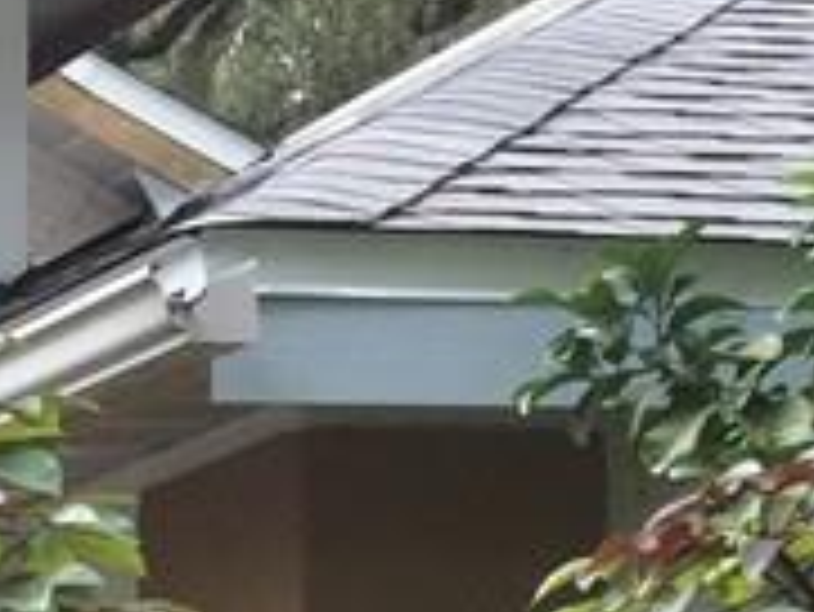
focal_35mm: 164
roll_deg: +1.3
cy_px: 1440
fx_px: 3859
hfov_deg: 10.4
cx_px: -1124
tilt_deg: -2.2
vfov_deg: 8.3
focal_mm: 4.15
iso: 32
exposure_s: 1/169
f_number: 2.2
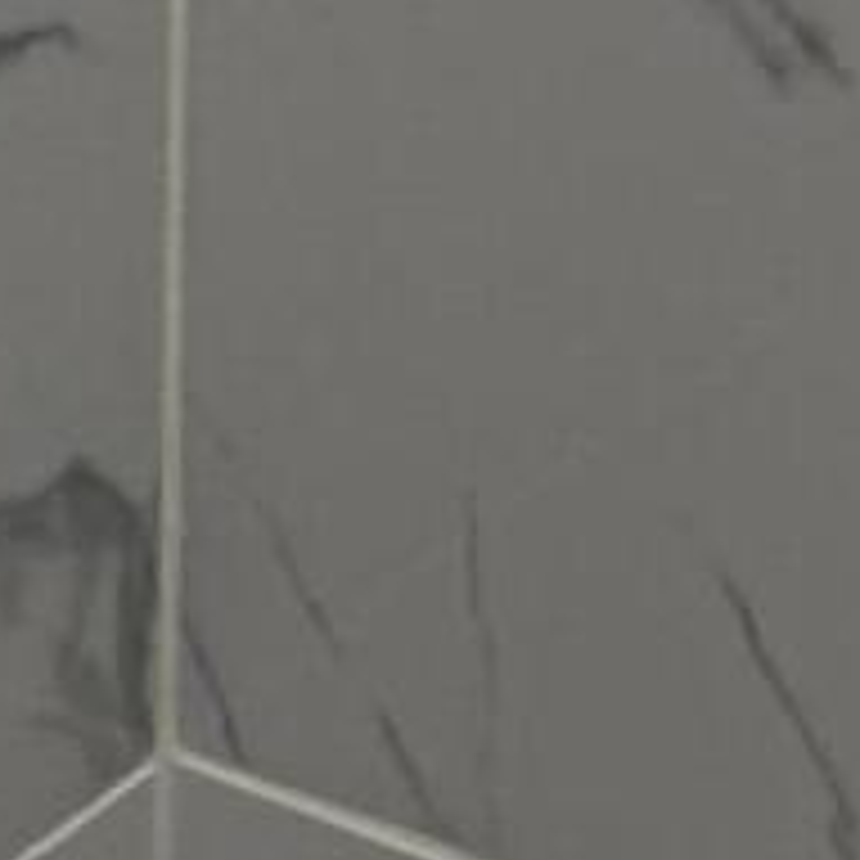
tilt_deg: -2.9
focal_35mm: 222
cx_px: 504
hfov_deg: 7.9
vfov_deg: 6.6
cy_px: -2346
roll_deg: -0.2
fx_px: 6240
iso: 80
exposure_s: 1/120
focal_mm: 6.76
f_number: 1.78
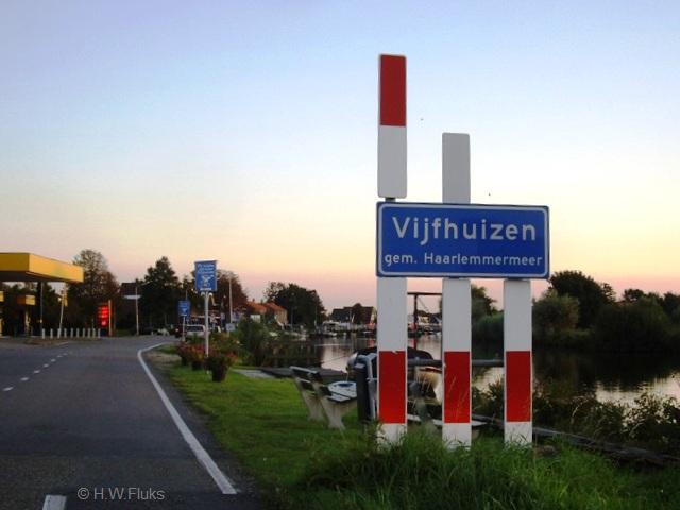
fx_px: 746
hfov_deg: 49.0
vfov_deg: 37.7
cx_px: 340
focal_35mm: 38
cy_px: 255
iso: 64
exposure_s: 1/200
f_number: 2.8
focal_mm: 7.9
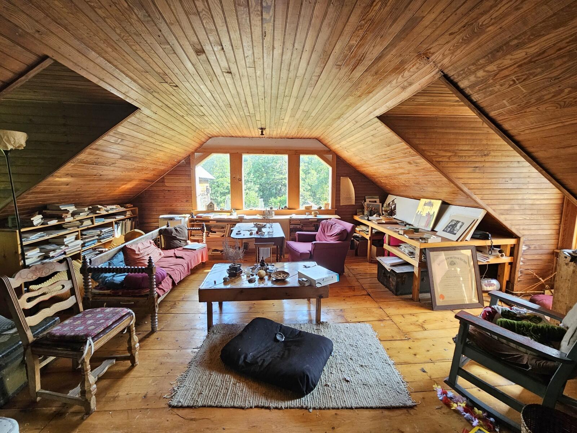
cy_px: 216
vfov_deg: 89.9
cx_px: 288
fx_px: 217
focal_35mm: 13
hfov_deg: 106.2
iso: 100
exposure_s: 1/60
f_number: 2.2
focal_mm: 2.2
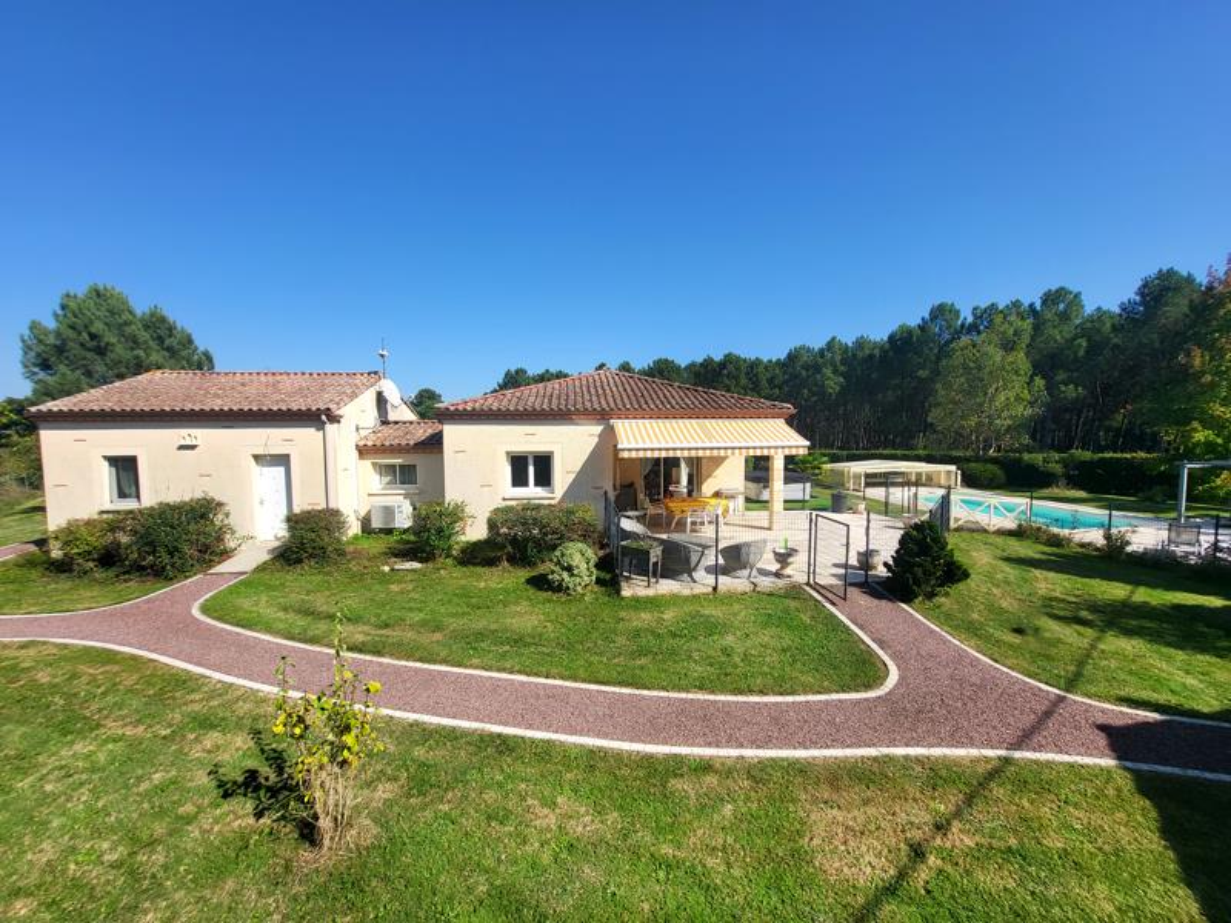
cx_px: 616
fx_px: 462
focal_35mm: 13
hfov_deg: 106.2
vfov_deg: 89.9
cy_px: 462
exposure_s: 1/1022
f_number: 2.2
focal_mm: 1.74
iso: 32
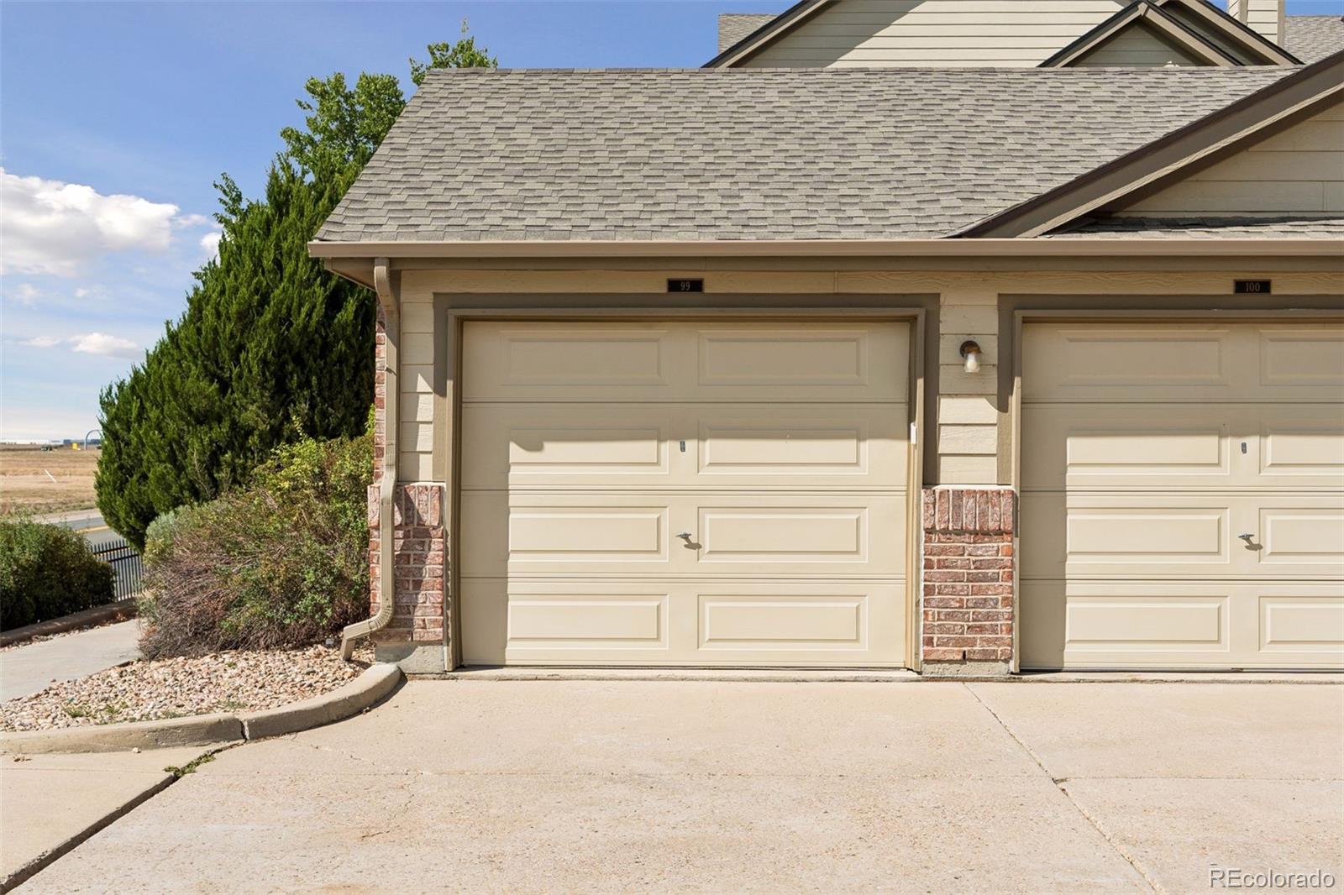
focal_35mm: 43
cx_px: 672
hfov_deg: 45.4
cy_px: 448
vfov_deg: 31.2
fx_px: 1605
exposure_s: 1/1600
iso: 400
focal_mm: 43
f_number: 8
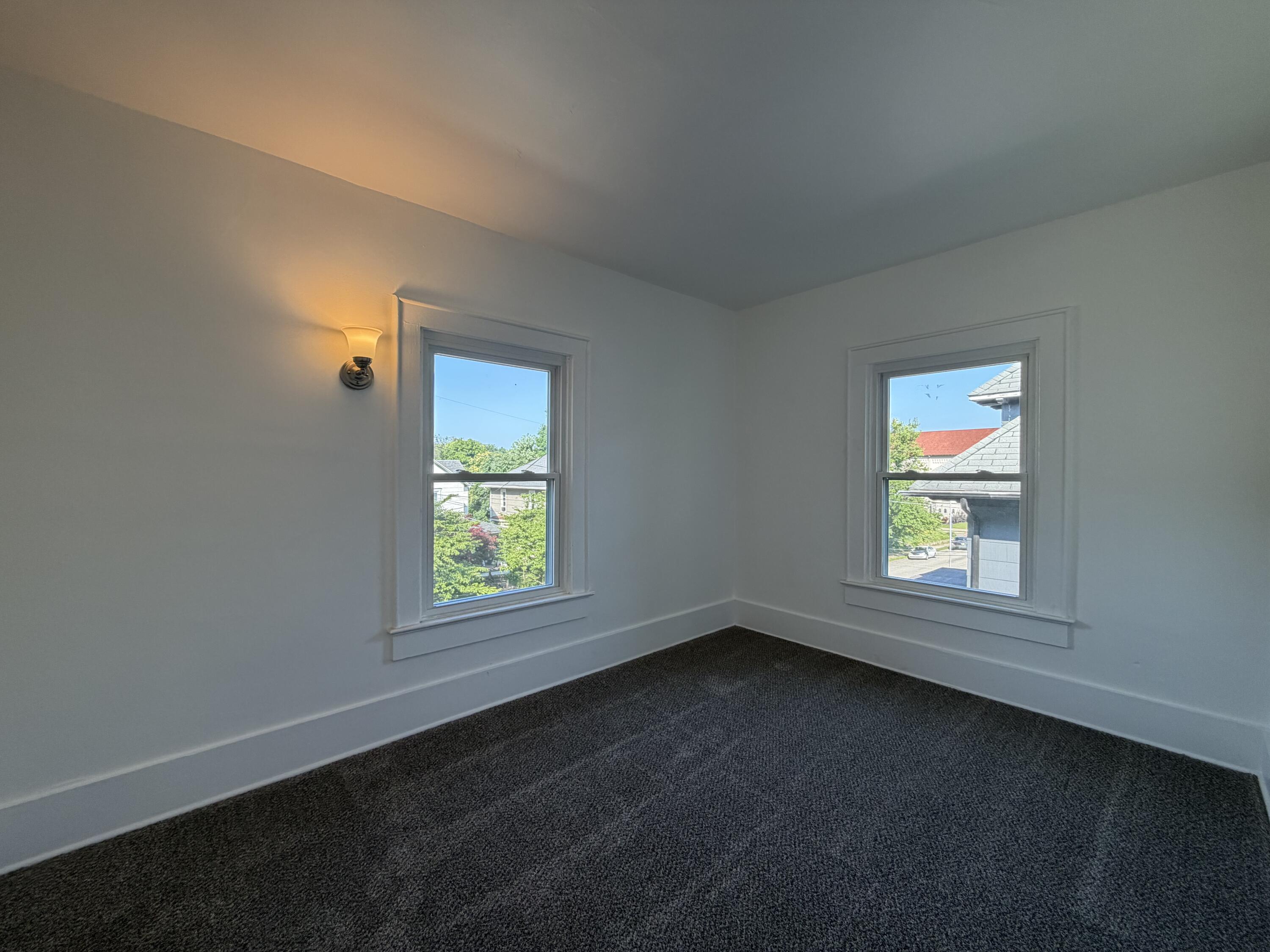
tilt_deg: -0.7
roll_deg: +0.4
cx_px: 635
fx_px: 514
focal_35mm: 14
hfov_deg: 102.1
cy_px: 476
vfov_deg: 85.7
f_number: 2.2
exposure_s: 1/120
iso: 125
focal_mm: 2.22
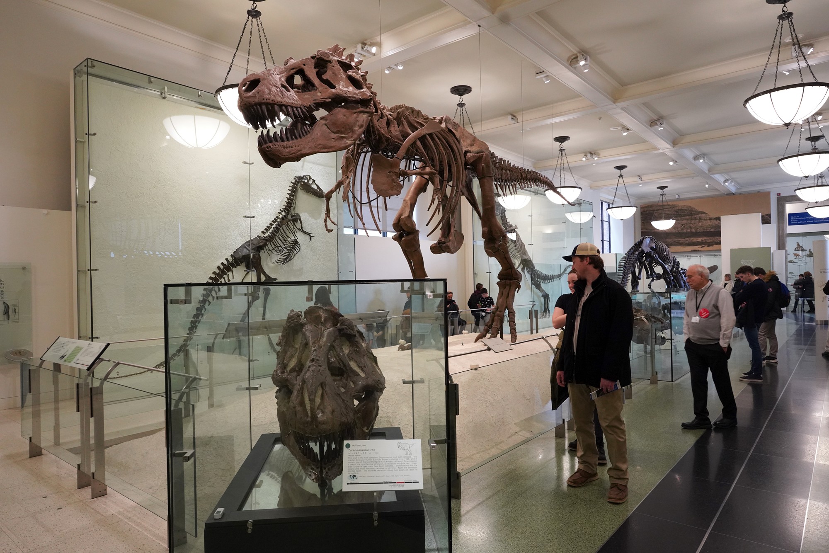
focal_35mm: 23
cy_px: 276
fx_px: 530
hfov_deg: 76.1
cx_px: 414
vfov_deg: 55.1
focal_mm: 23
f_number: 5.6
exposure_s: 1/80
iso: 3200
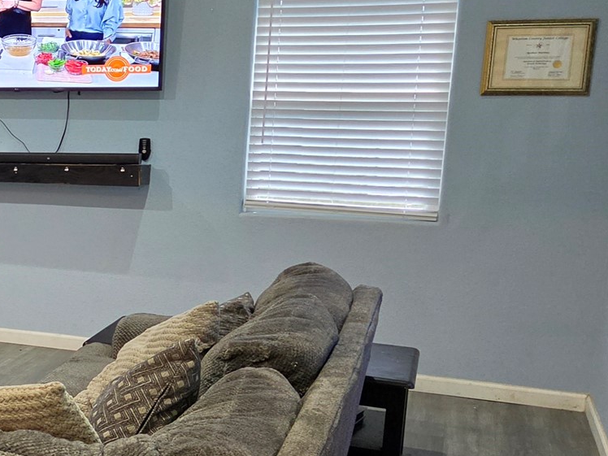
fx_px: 1107
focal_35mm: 63
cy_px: 268
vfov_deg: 23.3
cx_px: -216
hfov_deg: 25.6
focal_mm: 5.4
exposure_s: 1/120
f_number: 1.8
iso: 400
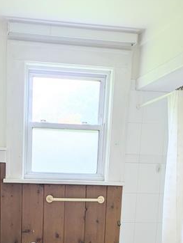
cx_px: 47
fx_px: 387
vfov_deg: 32.3
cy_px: 241
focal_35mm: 55
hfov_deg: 26.3
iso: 67
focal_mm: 5.43
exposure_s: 1/120
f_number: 1.89
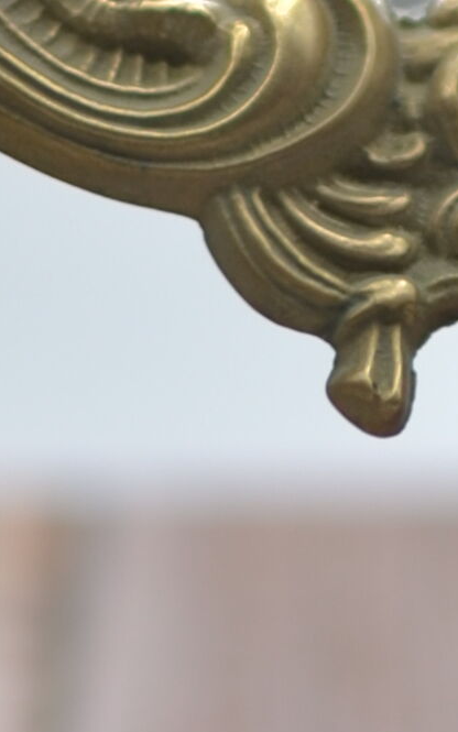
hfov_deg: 3.5
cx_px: 667
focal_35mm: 371
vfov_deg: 5.5
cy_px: -933
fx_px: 7395
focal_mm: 35
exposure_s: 1/500
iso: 100
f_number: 1.8
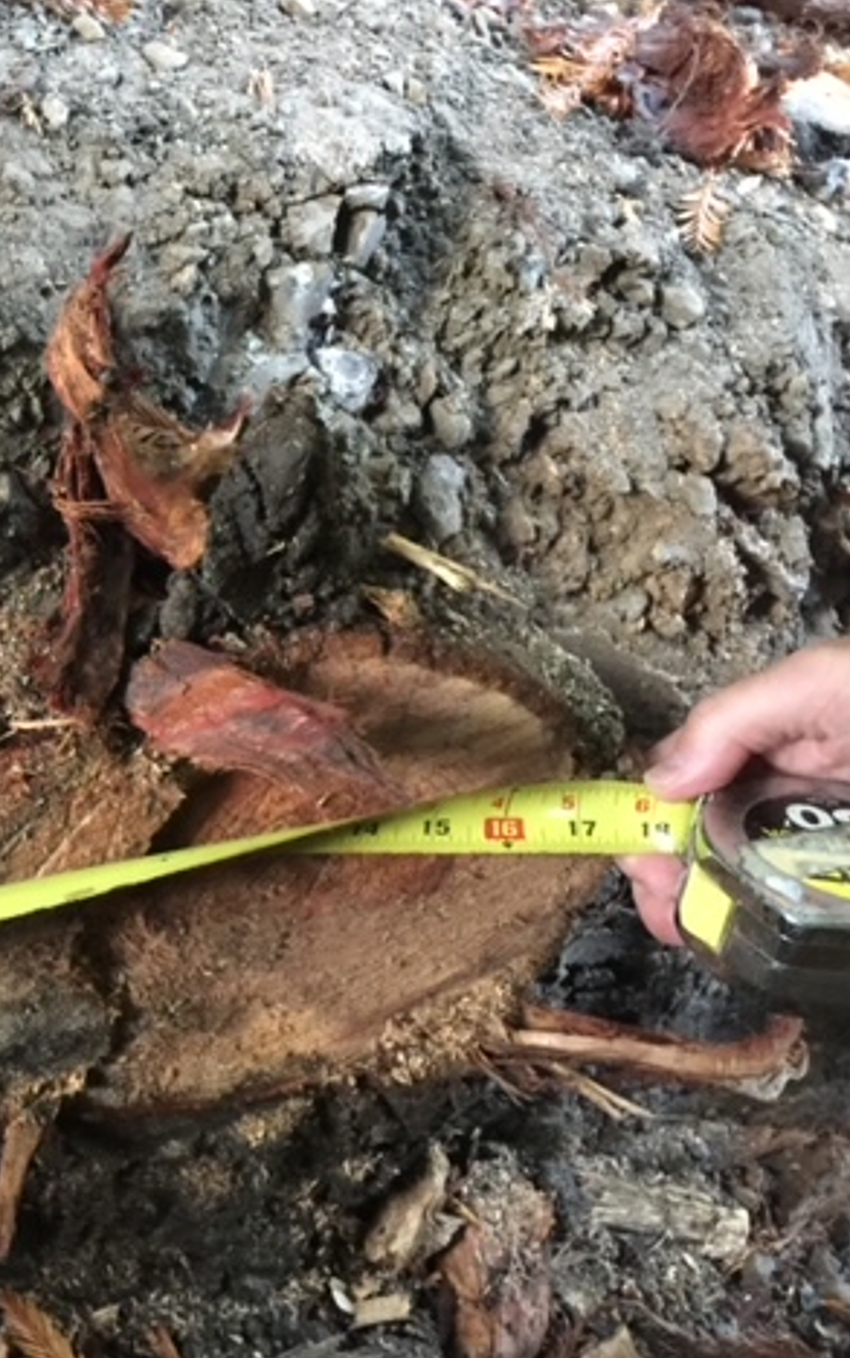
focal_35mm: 42
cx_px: -55
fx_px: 1555
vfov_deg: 47.2
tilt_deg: -38.1
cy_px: 685
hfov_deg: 28.2
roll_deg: -15.2
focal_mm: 4.15
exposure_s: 1/4
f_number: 2.2
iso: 80
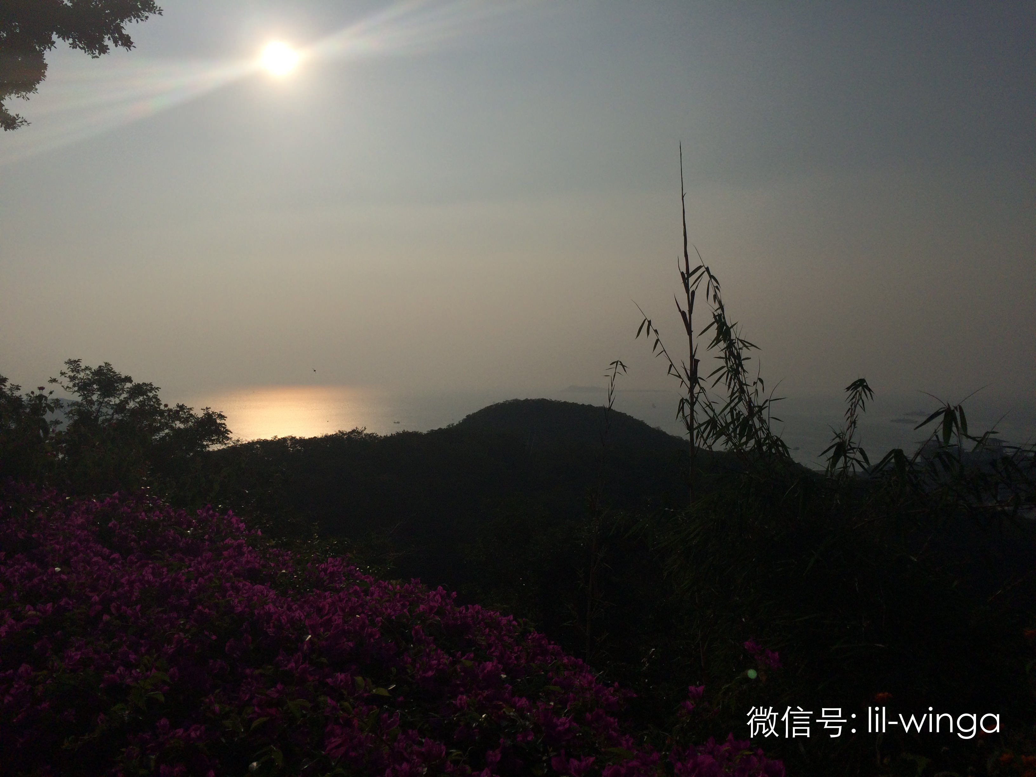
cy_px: 388
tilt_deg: +0.4
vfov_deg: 48.2
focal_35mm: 29
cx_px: 518
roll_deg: +0.7
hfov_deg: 61.7
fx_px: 868
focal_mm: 4.15
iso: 50
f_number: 2.2
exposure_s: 1/41667
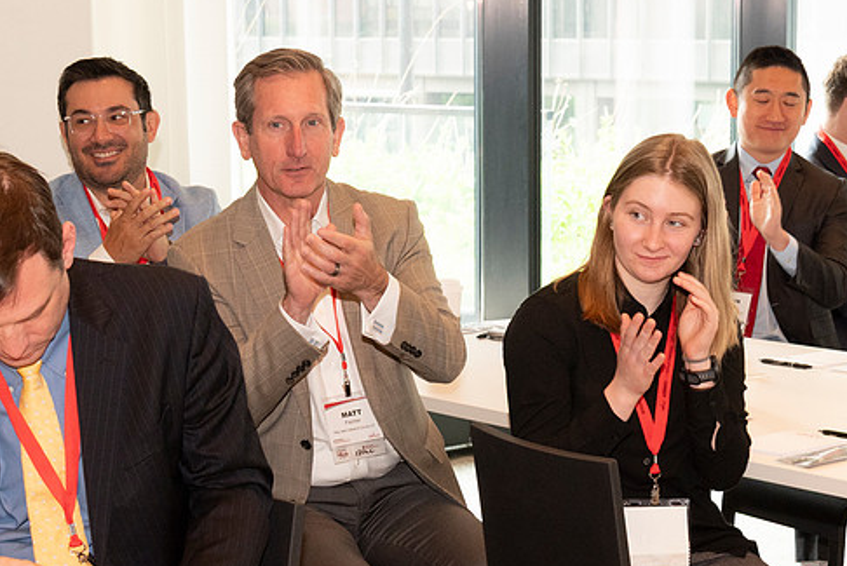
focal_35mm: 93
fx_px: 2190
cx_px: 450
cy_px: 327
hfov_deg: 21.9
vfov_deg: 14.7
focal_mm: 52
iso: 2000
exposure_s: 1/80
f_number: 8
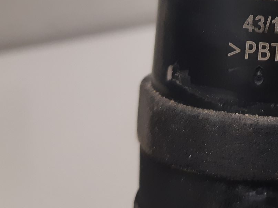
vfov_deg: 20.9
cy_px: -34
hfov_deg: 27.7
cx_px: 276
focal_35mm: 66
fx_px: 530
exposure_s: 1/50
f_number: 1.7
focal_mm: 3.93
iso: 160
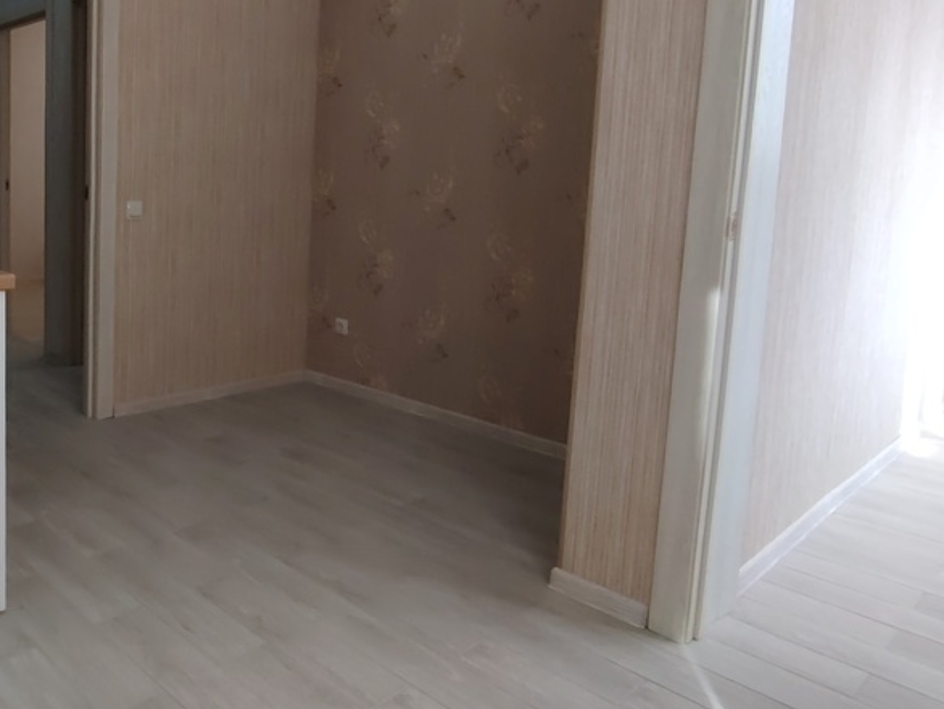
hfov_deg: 56.7
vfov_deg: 47.5
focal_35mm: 29
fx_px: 791
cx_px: 176
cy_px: 242
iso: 100
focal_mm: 1.42
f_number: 2.2
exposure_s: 1/150
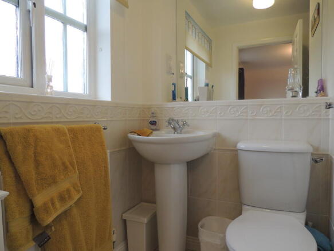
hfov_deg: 71.6
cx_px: 167
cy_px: 126
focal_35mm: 24
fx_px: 232
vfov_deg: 56.8
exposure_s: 1/30
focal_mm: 4.3
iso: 110
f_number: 3
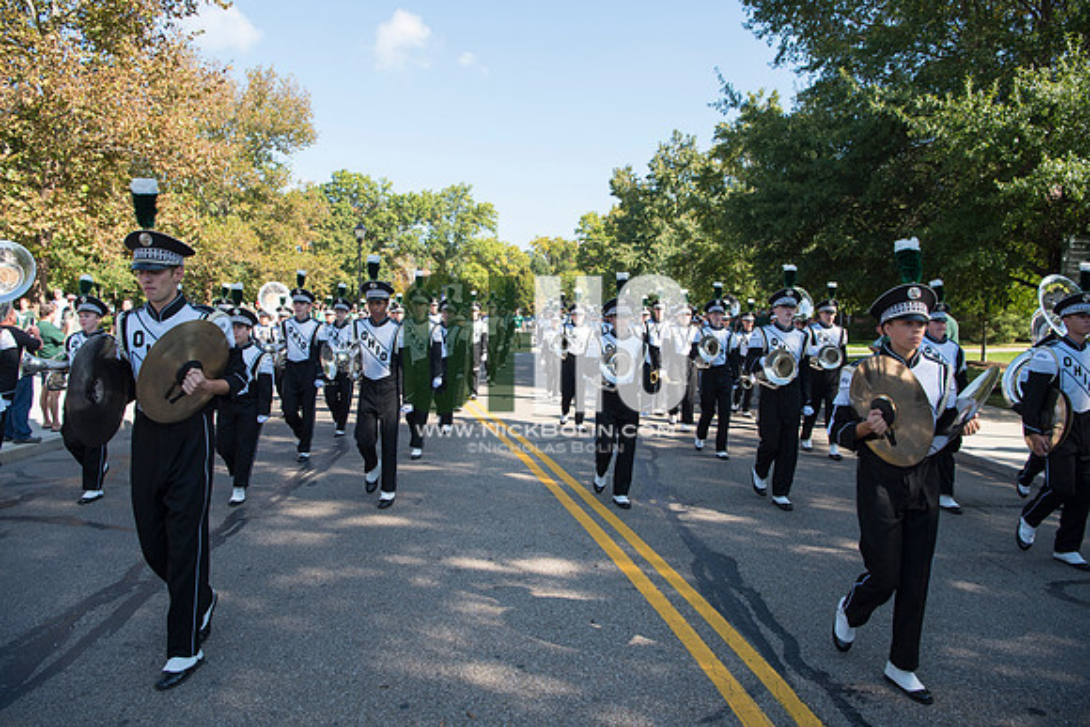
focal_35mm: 24
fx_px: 727
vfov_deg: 53.2
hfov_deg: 73.7
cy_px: 364
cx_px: 545
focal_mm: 24
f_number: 5.6
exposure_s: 1/500
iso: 200
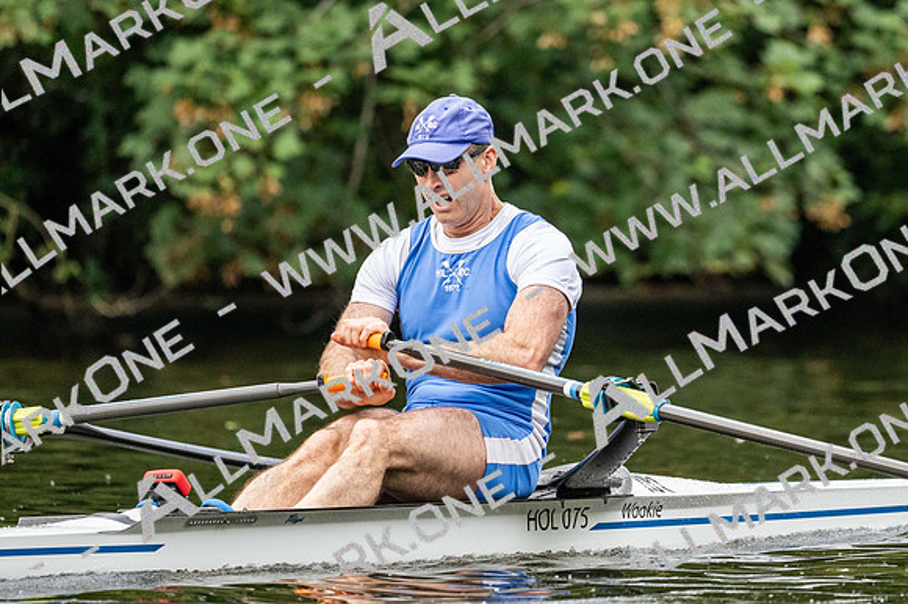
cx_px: 454
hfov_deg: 3.4
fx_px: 15124
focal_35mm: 600
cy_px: 302
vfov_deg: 2.3
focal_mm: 400
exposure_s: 1/2500
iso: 1800
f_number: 4.5
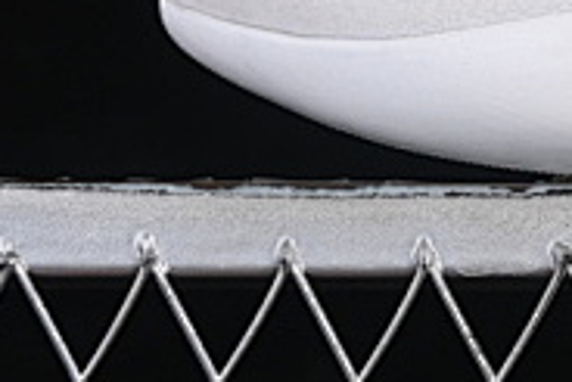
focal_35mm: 326
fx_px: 5184
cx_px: 957
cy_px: -325
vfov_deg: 4.2
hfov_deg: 6.2
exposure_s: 1/80
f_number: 8
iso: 160
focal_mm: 50
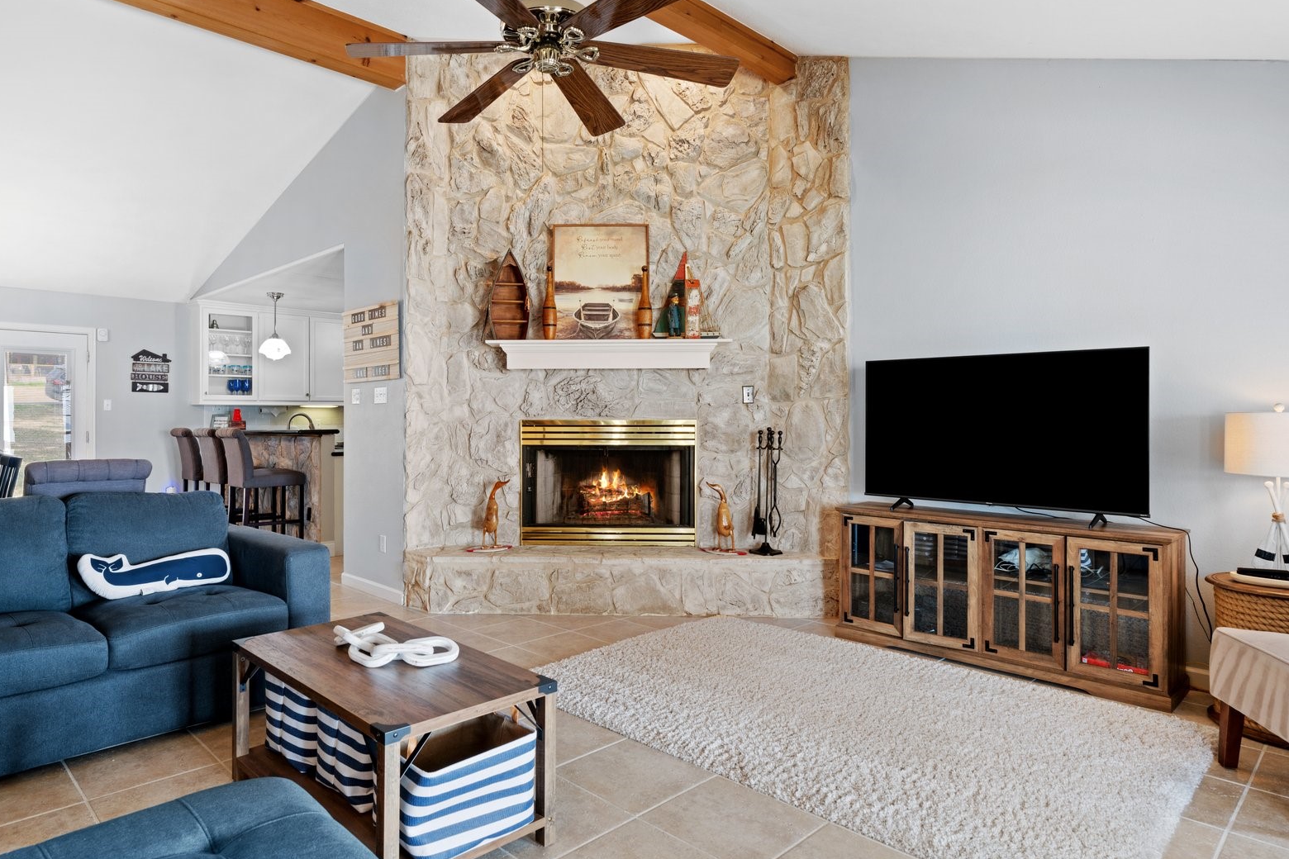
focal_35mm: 21
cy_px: 420
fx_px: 752
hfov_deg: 80.8
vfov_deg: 59.5
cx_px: 563
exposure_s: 1.3
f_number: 8
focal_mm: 16
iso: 100
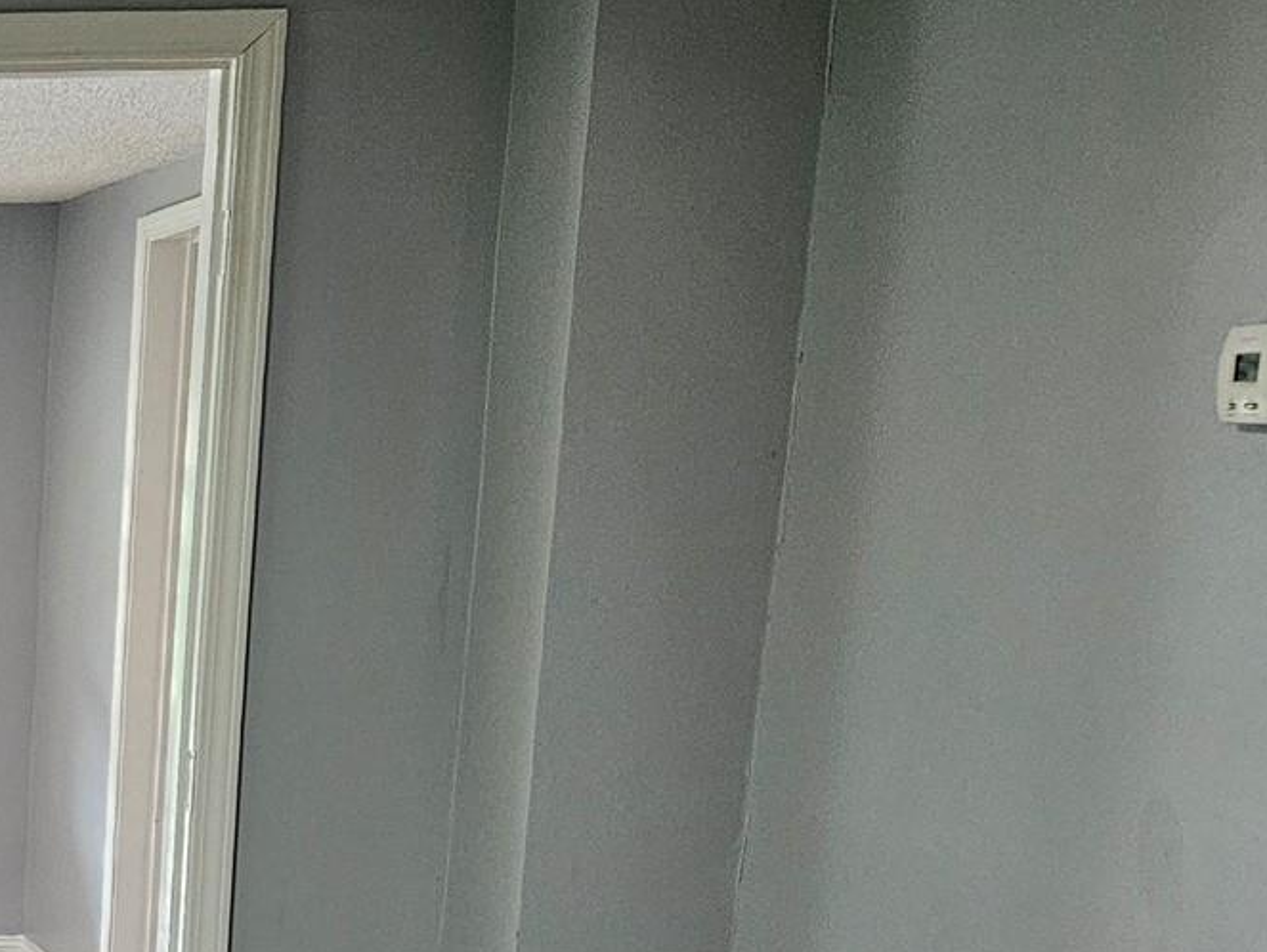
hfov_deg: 22.7
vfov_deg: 20.3
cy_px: 883
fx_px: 2600
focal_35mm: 71
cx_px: -591
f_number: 1.8
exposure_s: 1/120
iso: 500
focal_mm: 5.4
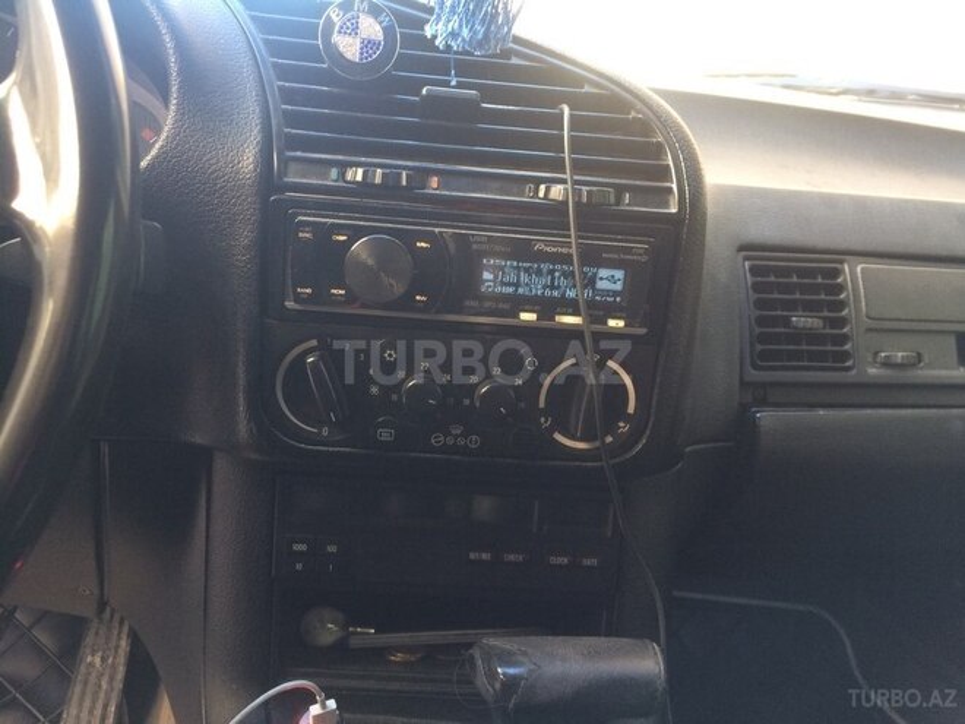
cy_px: 362
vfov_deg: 48.2
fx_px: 808
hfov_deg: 61.7
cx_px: 482
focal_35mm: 29
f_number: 2.2
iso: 100
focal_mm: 4.15
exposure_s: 1/33
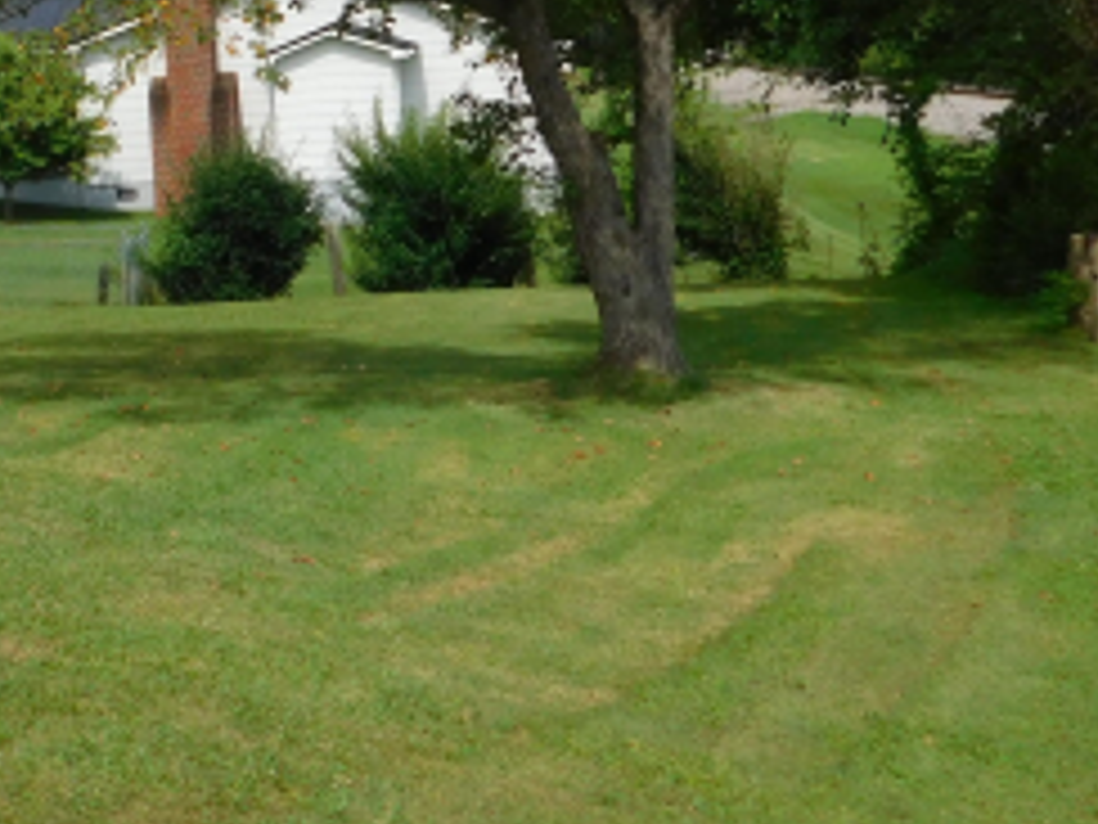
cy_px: 32
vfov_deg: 17.6
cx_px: -74
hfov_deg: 22.6
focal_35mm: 82
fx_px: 2601
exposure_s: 1/1250
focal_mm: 5.3
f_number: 3.2
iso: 125
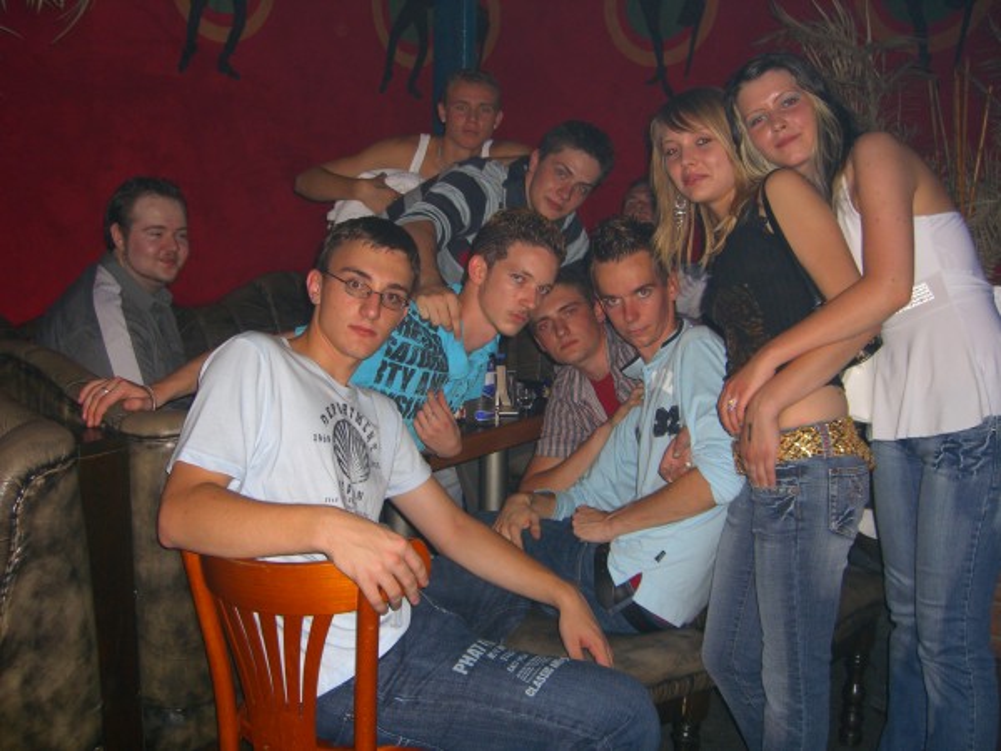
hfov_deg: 49.0
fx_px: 1099
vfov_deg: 37.7
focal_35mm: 38
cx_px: 500
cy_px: 376
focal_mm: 7.9
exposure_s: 1/60
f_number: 2.8
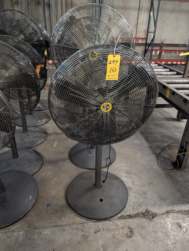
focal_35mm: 24
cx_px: 94
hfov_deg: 56.9
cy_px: 126
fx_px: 174
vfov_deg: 71.5
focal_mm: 6.9
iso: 562
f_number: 1.68
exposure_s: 1/120
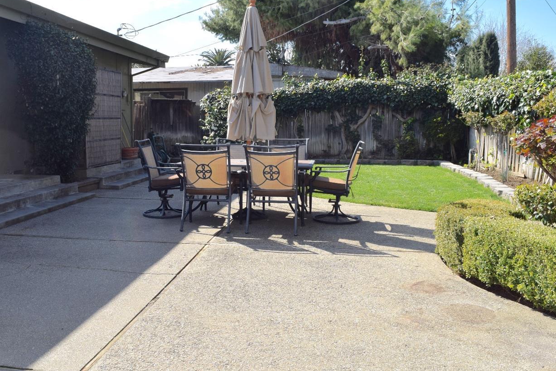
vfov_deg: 39.9
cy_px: 162
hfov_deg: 57.0
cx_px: 238
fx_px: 510
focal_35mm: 33
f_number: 10
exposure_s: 1/200
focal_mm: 18
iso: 100
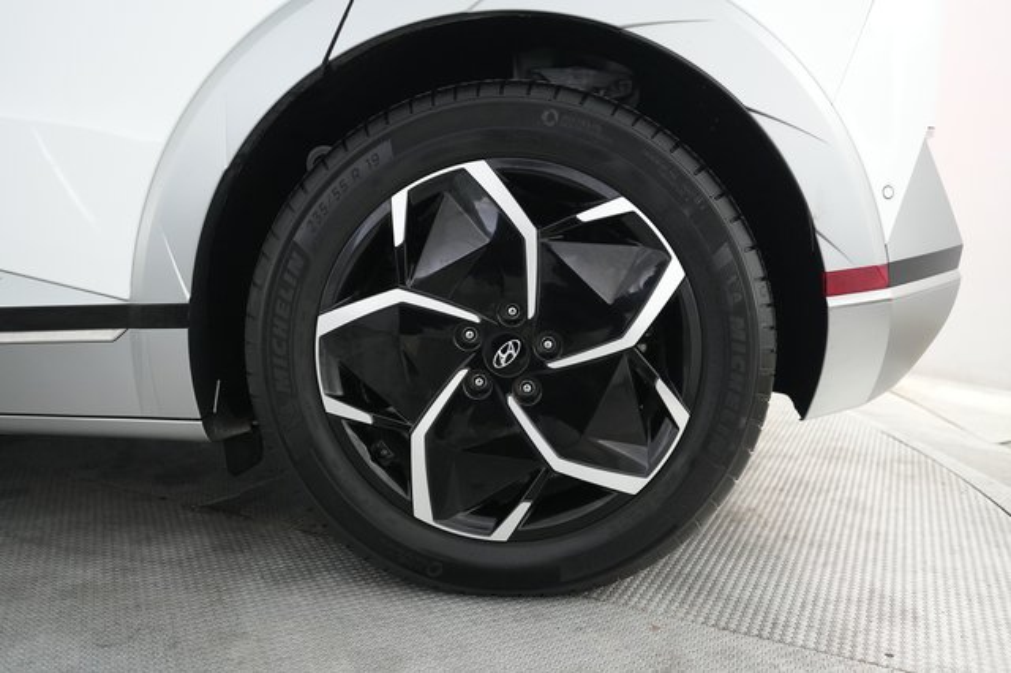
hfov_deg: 65.5
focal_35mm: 28
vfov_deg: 46.4
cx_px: 506
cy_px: 336
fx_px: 786
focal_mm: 28
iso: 4000
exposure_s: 1/160
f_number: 2.8
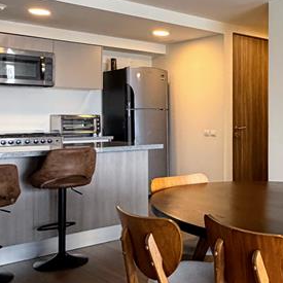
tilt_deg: -1.1
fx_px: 425
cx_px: 295
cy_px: 119
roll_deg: -0.3
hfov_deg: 33.1
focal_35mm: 46
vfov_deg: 36.7
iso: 320
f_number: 2.2
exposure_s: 1/121
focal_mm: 2.22
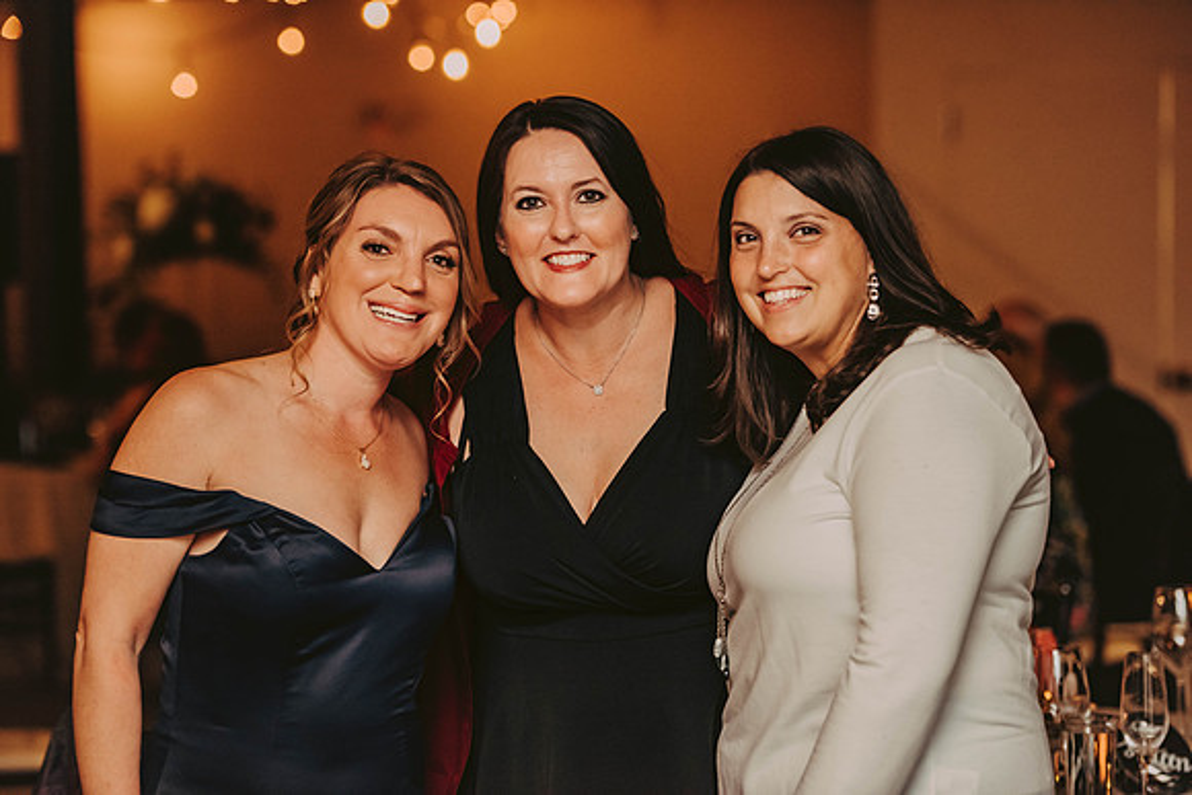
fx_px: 3477
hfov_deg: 19.5
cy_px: 398
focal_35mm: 105
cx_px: 596
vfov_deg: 13.0
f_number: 3.2
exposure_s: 1/200
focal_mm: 105
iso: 2500
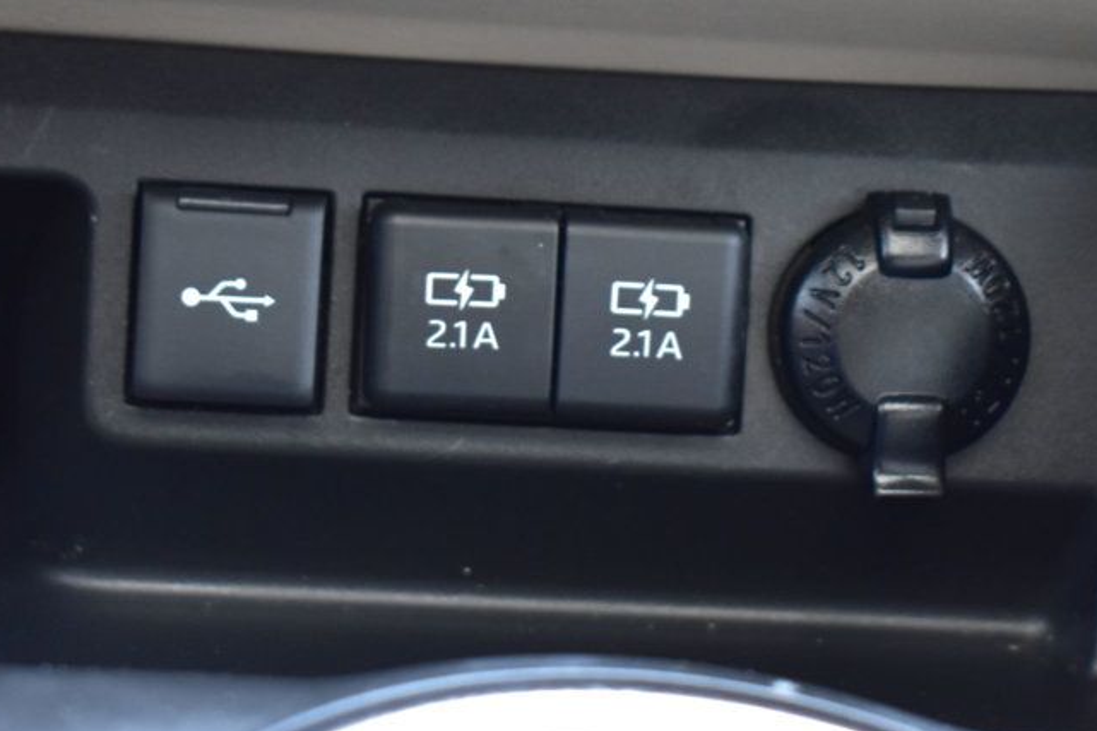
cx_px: 611
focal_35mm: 108
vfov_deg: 12.7
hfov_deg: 19.0
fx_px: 3284
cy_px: 310
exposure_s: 1/5
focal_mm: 45
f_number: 5
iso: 1600
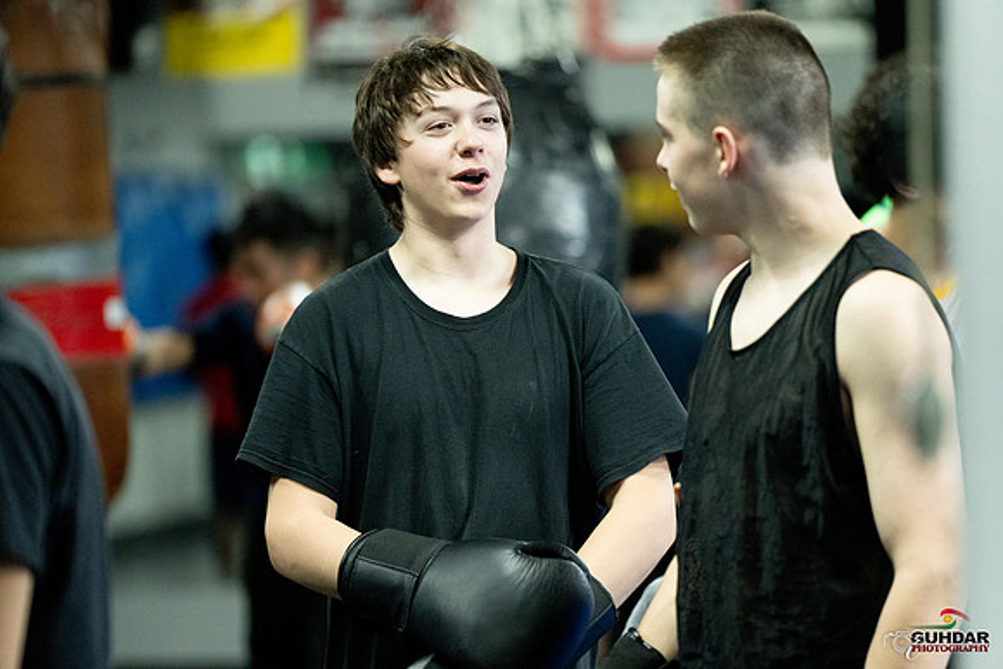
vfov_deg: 6.9
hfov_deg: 10.3
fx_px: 5573
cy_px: 334
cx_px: 502
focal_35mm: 200
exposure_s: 1/500
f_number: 2.8
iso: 6400
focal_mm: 200
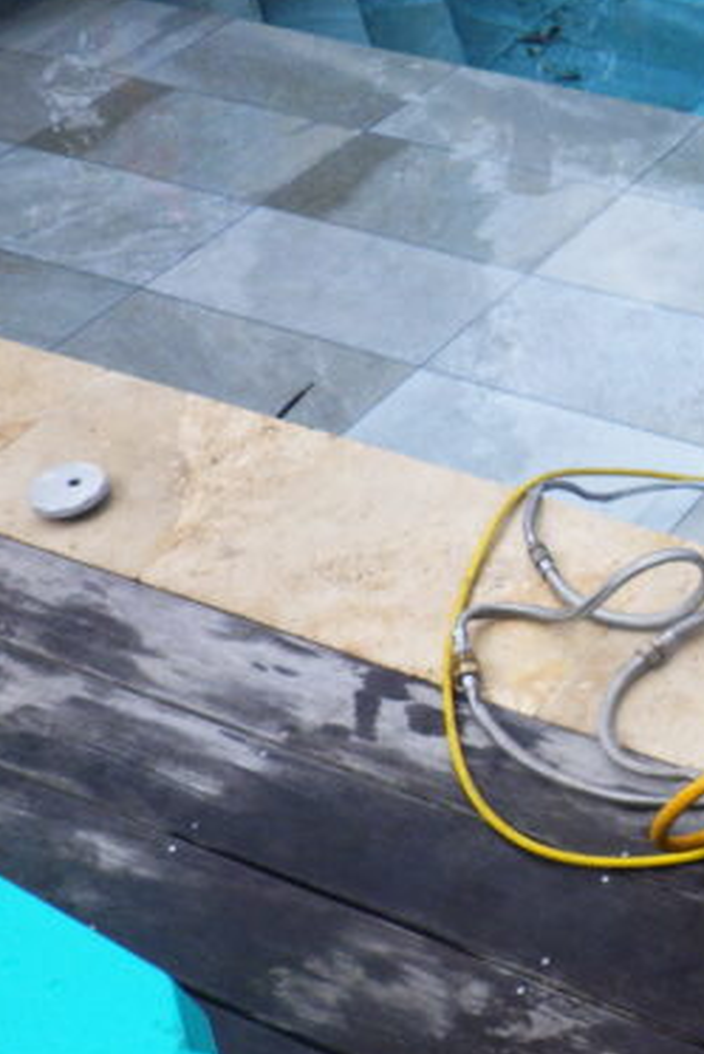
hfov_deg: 20.0
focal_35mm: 60
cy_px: 568
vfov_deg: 33.4
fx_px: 1758
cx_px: 1015
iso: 125
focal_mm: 5
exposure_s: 1/500
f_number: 4.2
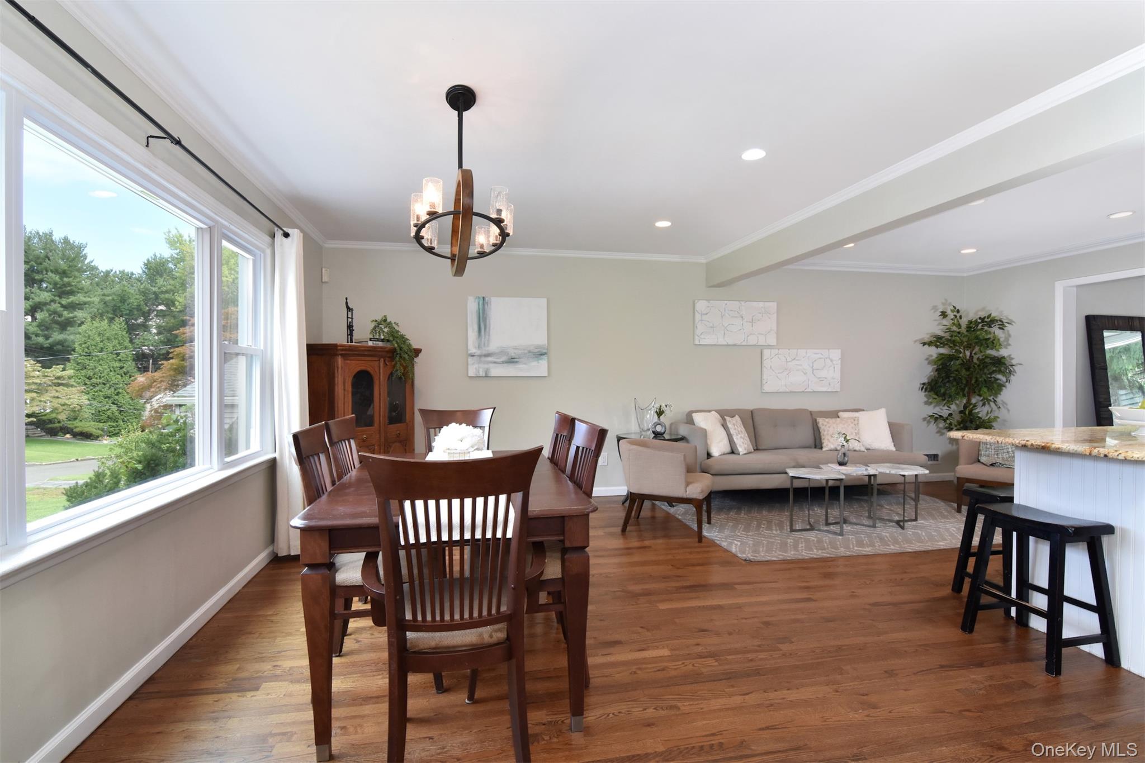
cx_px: 572
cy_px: 382
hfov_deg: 95.0
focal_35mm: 16
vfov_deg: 72.0
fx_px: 525
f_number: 11
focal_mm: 11
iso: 640
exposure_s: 1/50
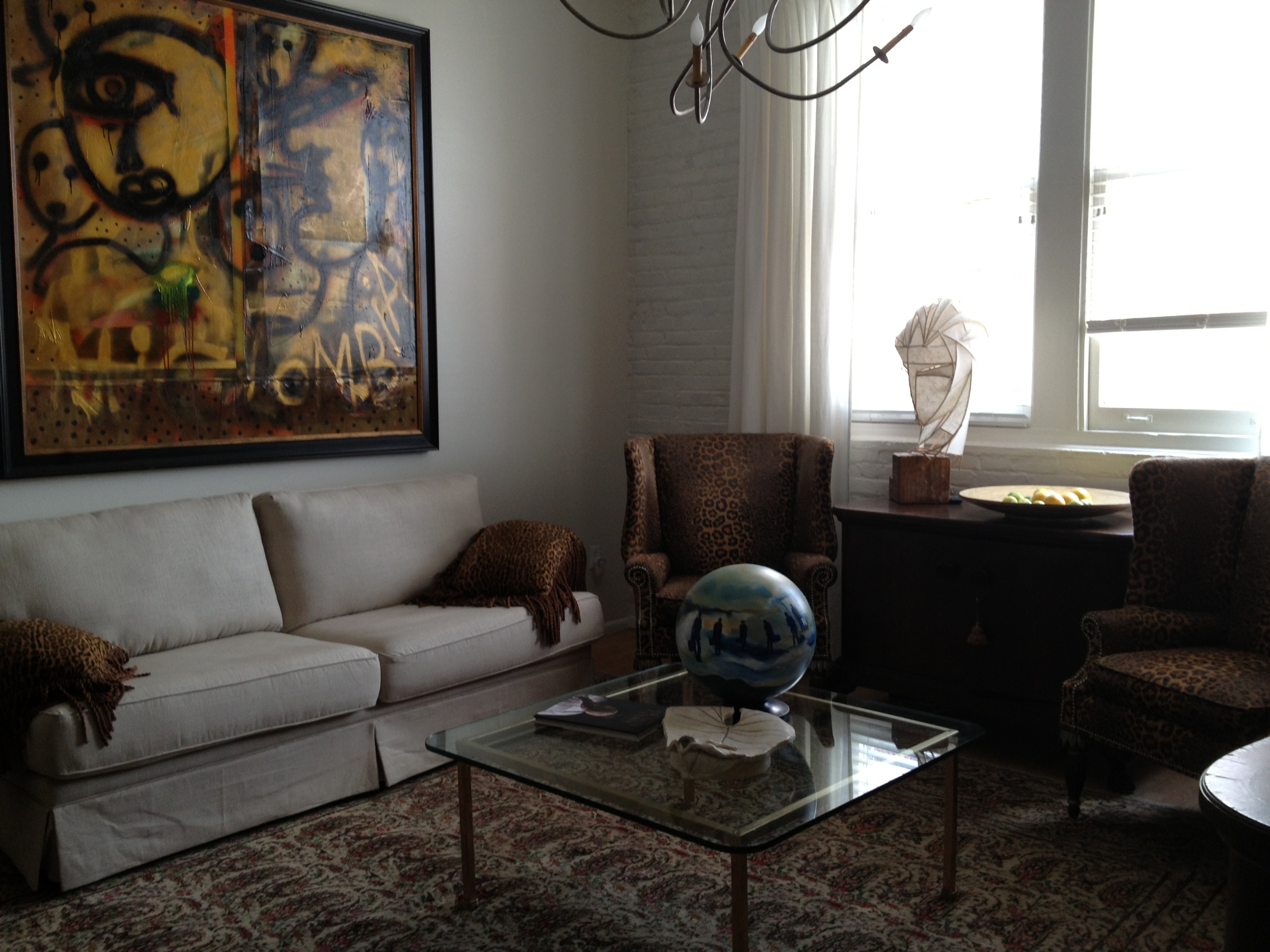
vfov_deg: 40.7
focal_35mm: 35
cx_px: 635
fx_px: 1284
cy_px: 476
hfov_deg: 52.6
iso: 64
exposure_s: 1/30
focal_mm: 4.28
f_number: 2.4
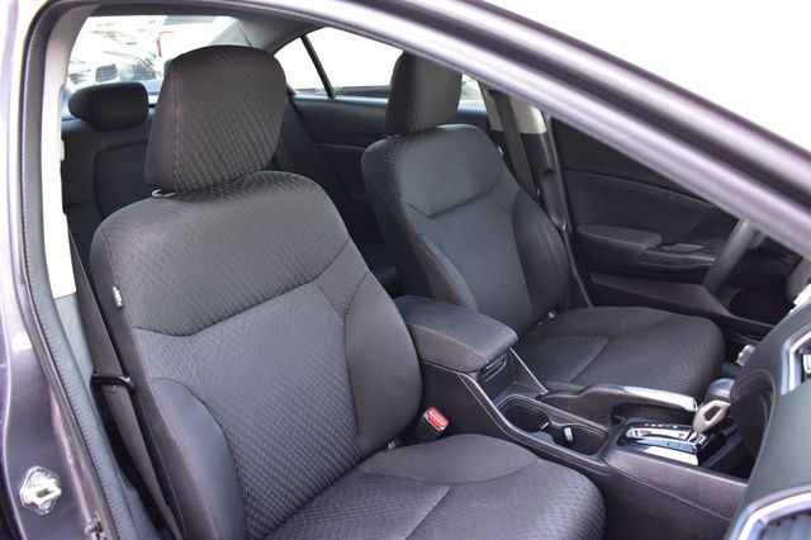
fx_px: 675
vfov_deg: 43.6
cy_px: 270
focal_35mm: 30
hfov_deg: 62.0
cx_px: 406
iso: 450
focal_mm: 20
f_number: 6.3
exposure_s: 1/15
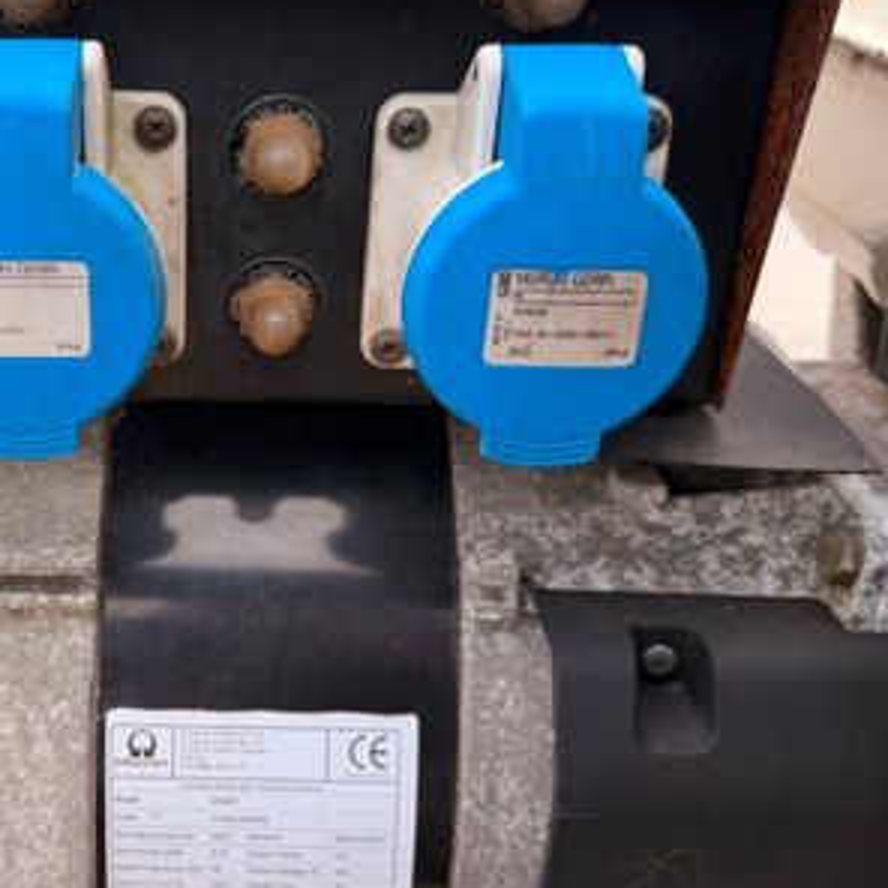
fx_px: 1248
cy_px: 420
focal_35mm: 43
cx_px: 204
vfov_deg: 39.2
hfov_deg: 38.0
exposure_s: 1/849
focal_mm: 6.76
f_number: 1.78
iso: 80
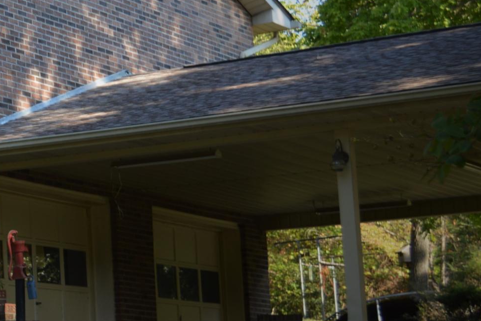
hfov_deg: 13.1
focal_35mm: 148
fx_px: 1977
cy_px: 77
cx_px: -237
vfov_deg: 9.3
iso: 100
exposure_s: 1/100
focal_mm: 32
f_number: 5
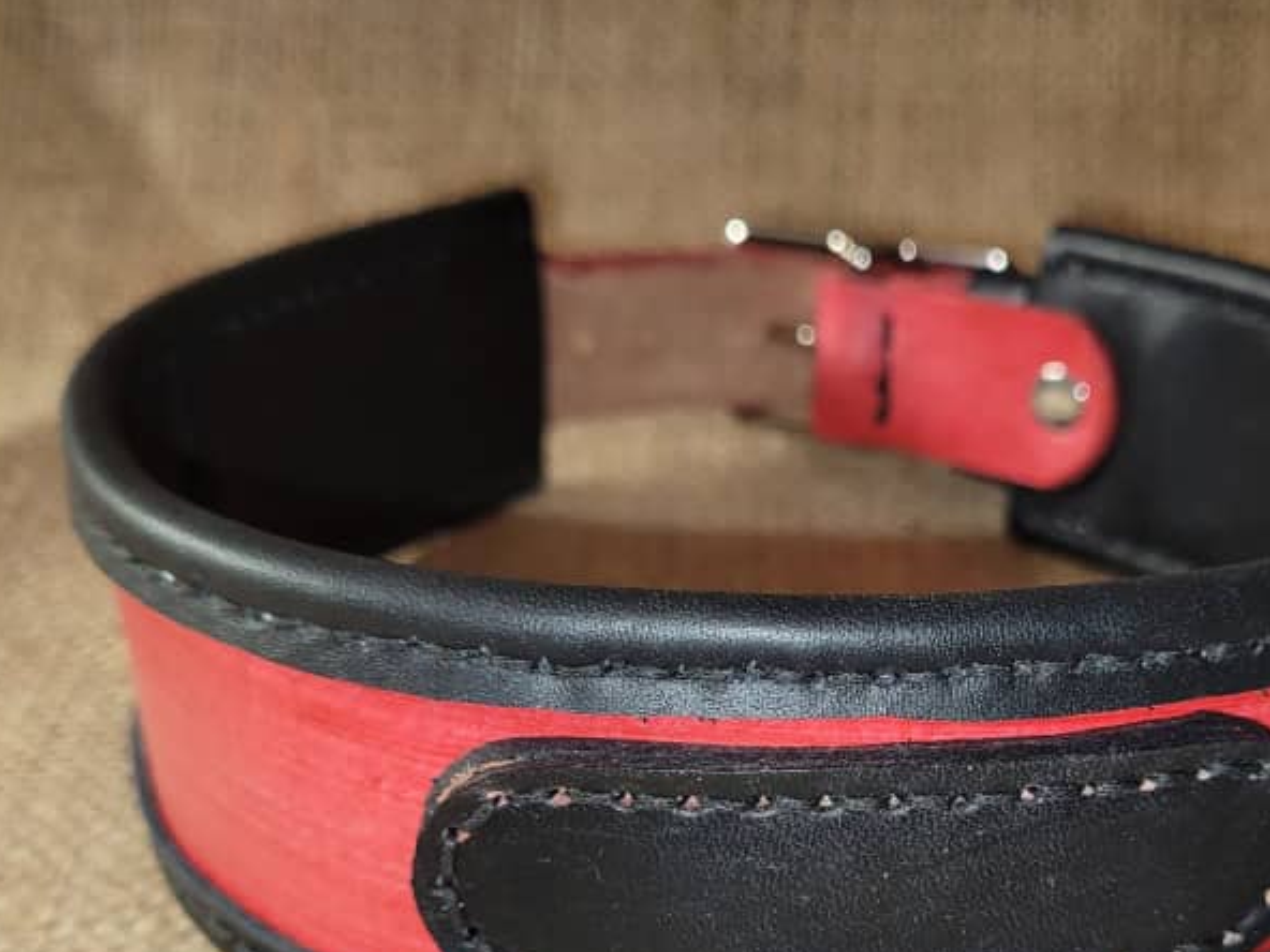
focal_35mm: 45
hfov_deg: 41.8
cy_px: 776
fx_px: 1651
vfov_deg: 31.3
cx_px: 794
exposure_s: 1/24
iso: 80
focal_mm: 5.4
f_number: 1.8
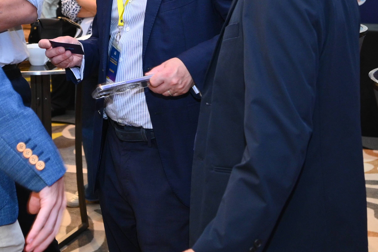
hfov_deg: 26.7
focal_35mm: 75
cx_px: 106
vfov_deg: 17.5
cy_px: -33
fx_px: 787
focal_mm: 30
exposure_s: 1/125
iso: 1250
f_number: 4
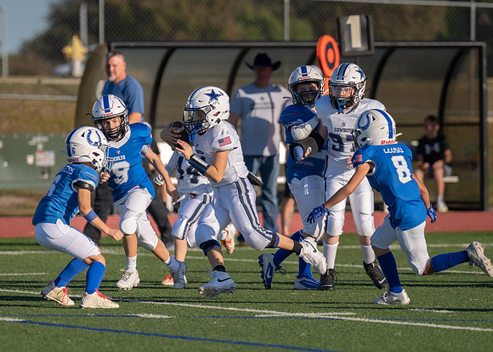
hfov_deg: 4.9
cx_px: 222
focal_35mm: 408
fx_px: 5711
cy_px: 204
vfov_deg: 3.5
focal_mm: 280
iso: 200
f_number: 4
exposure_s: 1/2500
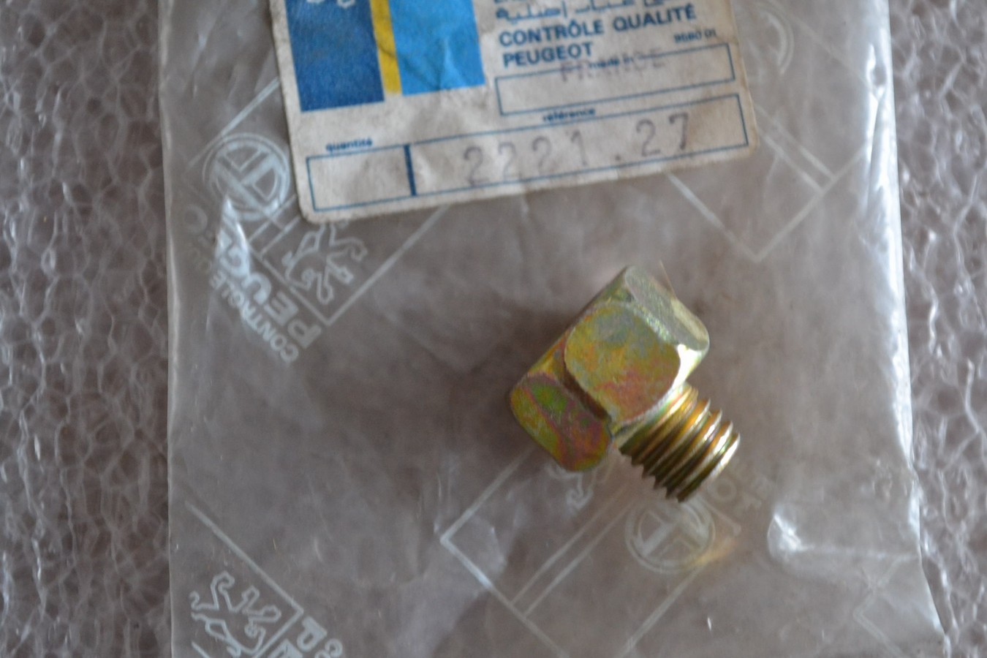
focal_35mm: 82
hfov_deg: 24.6
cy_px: 329
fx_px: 2262
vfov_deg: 16.6
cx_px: 494
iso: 1800
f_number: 5.6
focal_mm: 55
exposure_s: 1/60
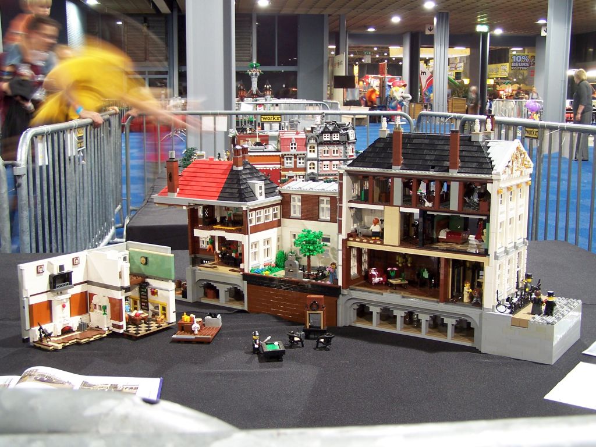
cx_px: 298
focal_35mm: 43
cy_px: 224
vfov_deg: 33.6
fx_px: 740
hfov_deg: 43.9
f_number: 2.9
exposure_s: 1/2
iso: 80
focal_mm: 7.1
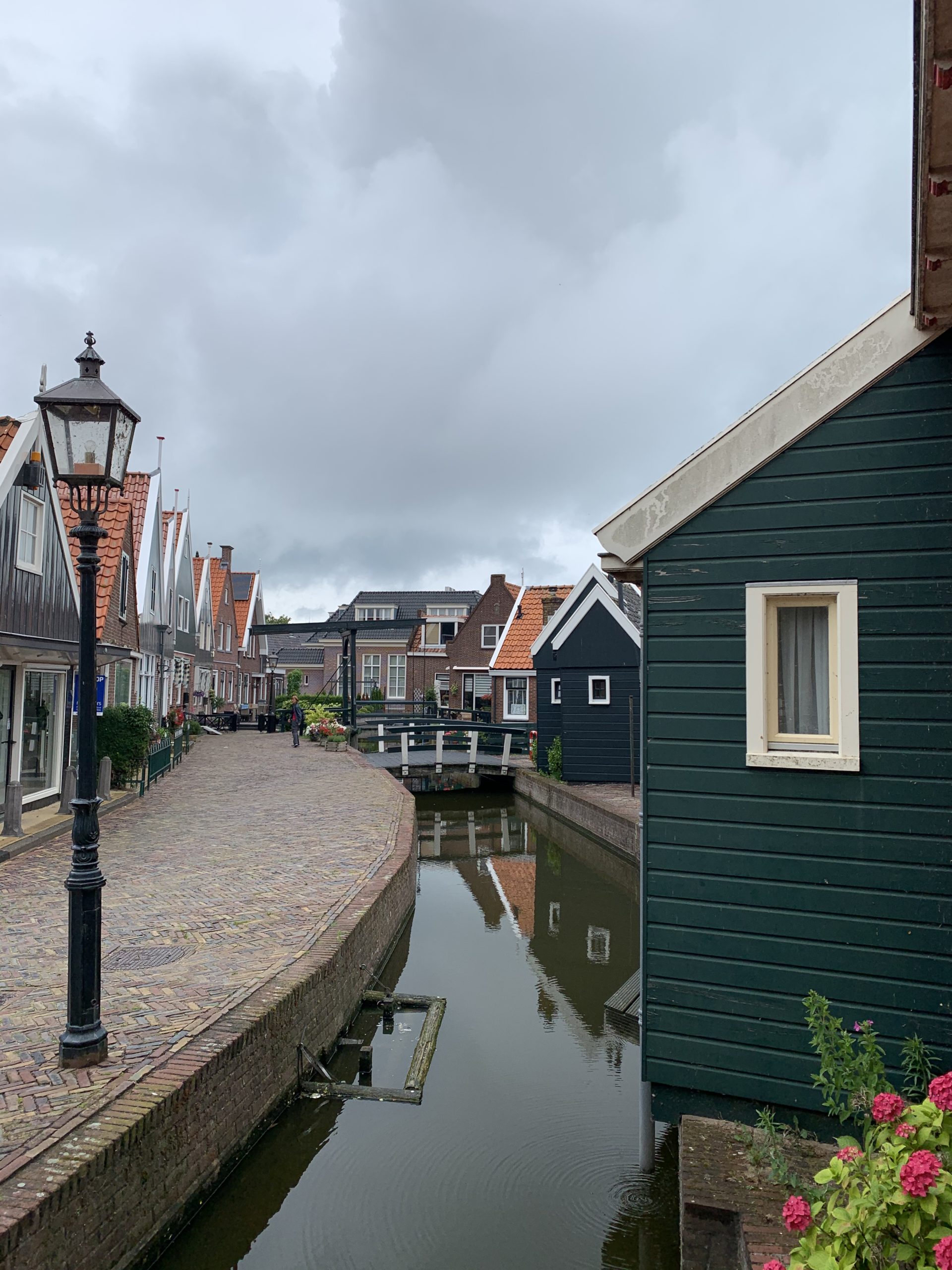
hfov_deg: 53.1
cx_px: 476
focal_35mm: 26
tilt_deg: +6.1
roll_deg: +0.1
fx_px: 953
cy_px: 635
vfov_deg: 67.3
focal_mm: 4.25
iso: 25
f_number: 1.8
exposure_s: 1/1845
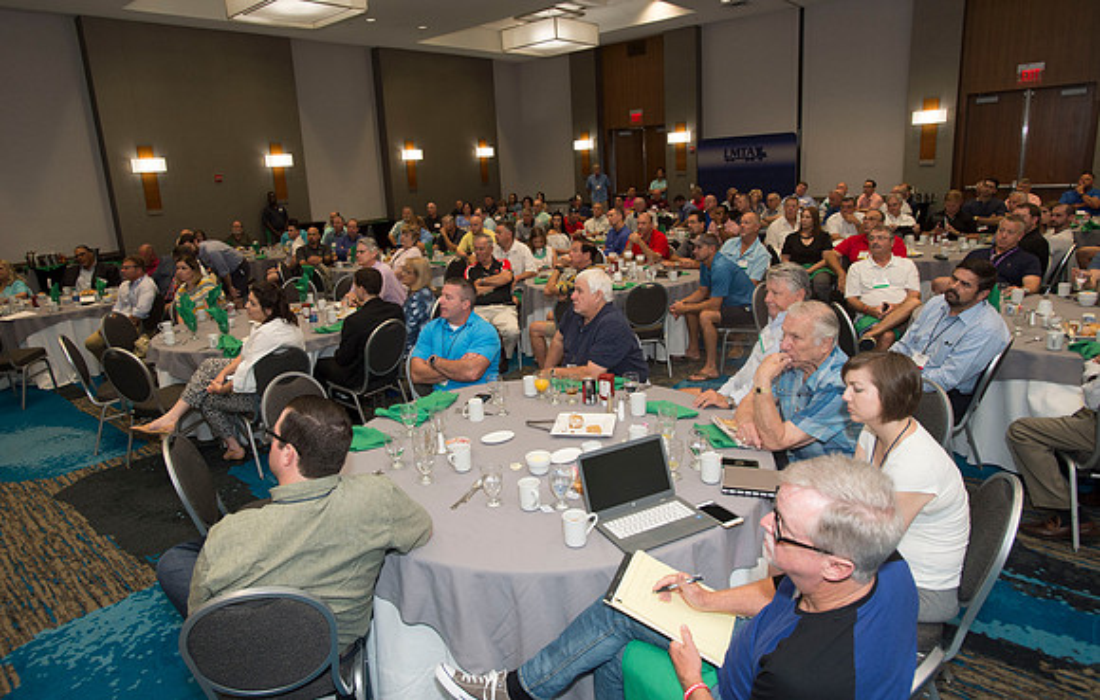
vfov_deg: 57.1
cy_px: 315
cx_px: 522
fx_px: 642
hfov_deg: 81.1
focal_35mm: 21
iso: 1250
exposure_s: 1/160
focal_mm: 20
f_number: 5
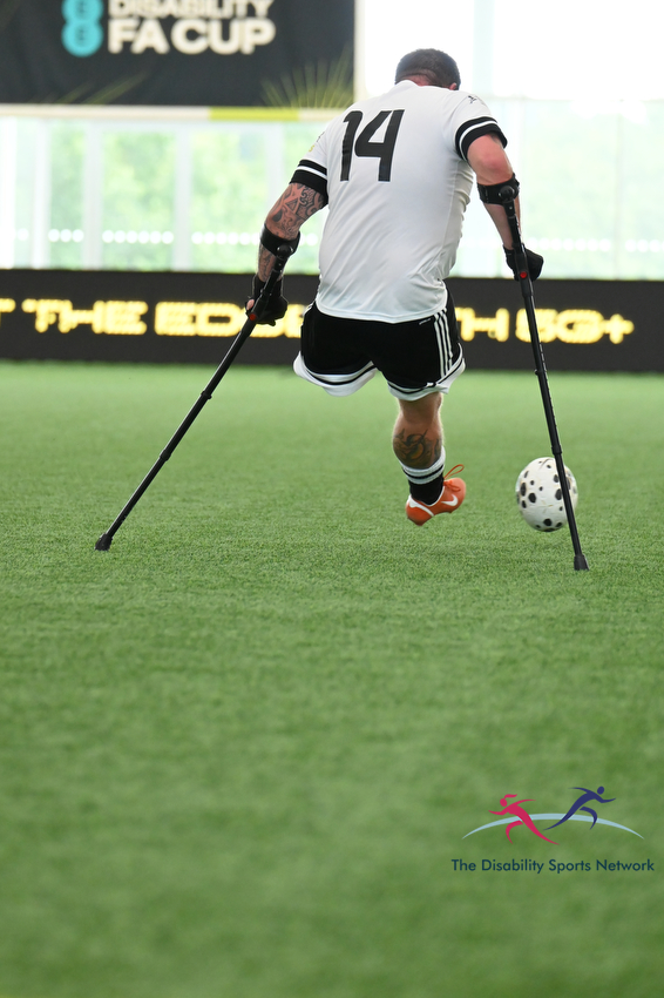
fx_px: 4776
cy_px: 499
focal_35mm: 172
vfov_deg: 11.9
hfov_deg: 8.0
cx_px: 332
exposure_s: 1/1600
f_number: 2.8
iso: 3200
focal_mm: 115
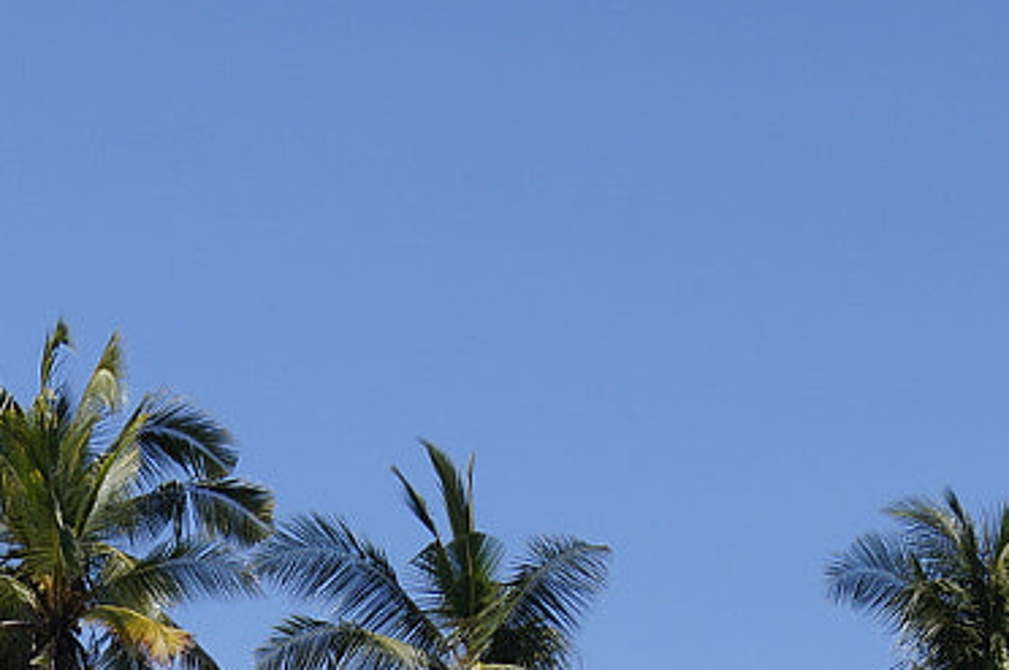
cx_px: 22
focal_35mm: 155
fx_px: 4339
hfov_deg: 13.1
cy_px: 894
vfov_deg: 8.7
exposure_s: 1/200
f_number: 10
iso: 100
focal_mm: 24
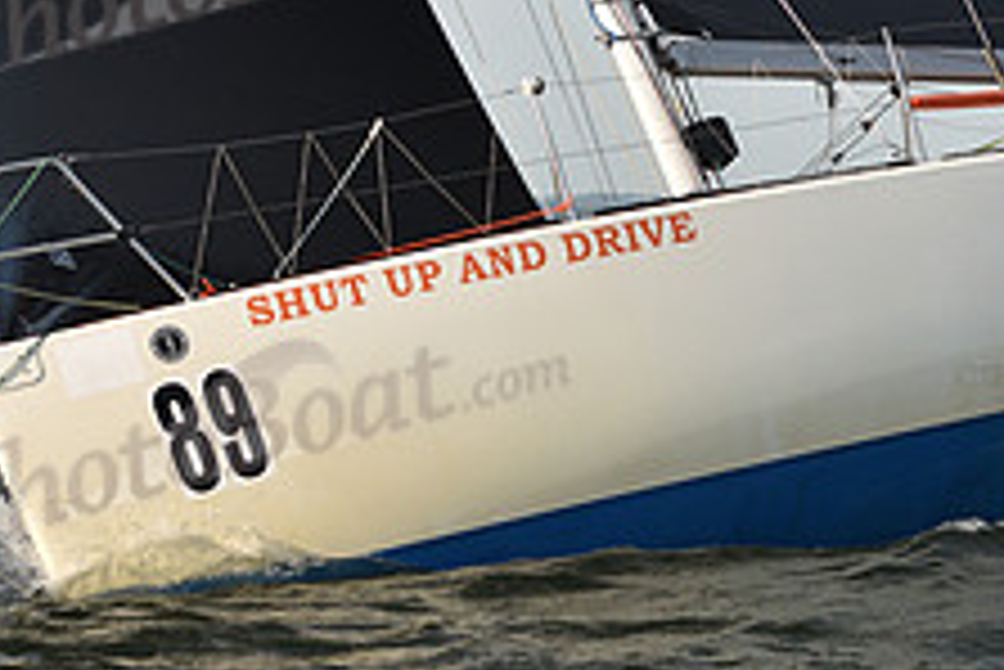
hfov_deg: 11.2
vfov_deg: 7.5
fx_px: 5079
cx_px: 806
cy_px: 137
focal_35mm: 182
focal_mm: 70
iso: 250
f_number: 4
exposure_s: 1/1000
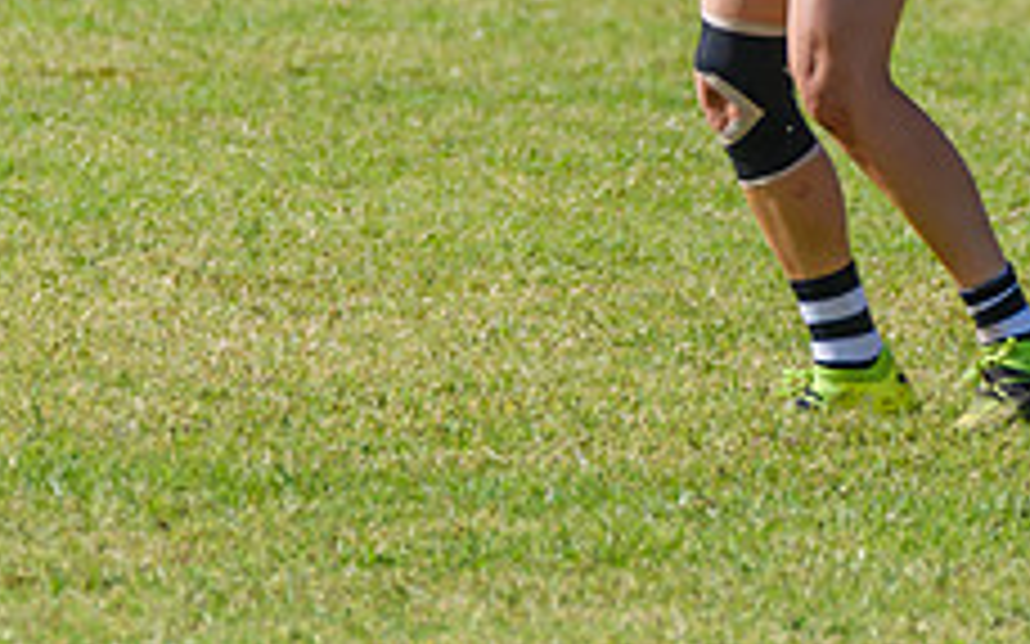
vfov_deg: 0.8
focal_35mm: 1566
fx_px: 43948
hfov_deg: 1.3
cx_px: 838
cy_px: -490
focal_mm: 450
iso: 800
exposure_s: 1/3200
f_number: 6.3
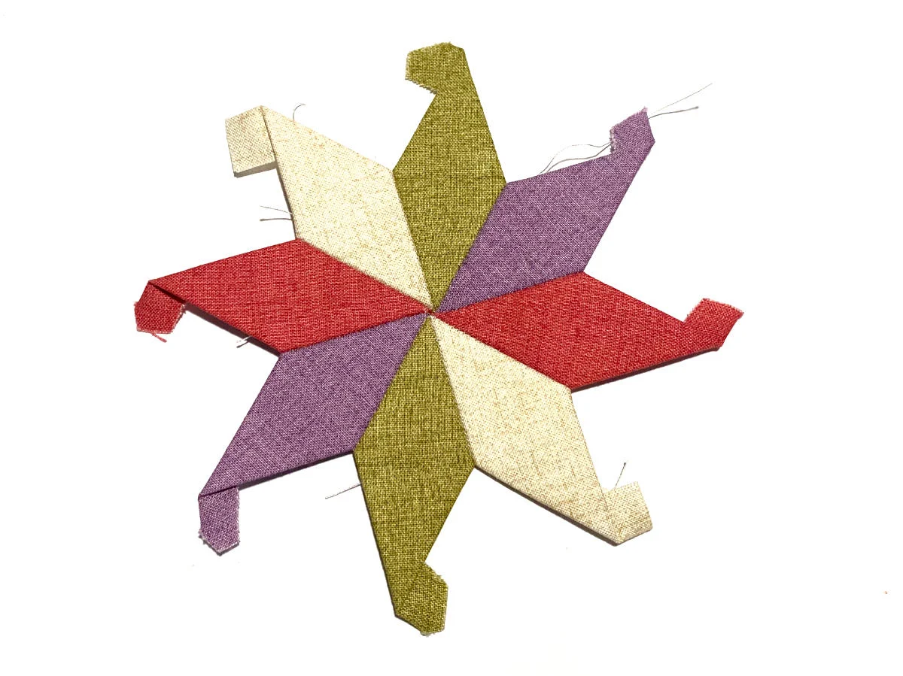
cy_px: 338
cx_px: 452
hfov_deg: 67.3
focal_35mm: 26
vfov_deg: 53.0
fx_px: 678
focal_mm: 4.2
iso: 320
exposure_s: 1/50
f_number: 1.8
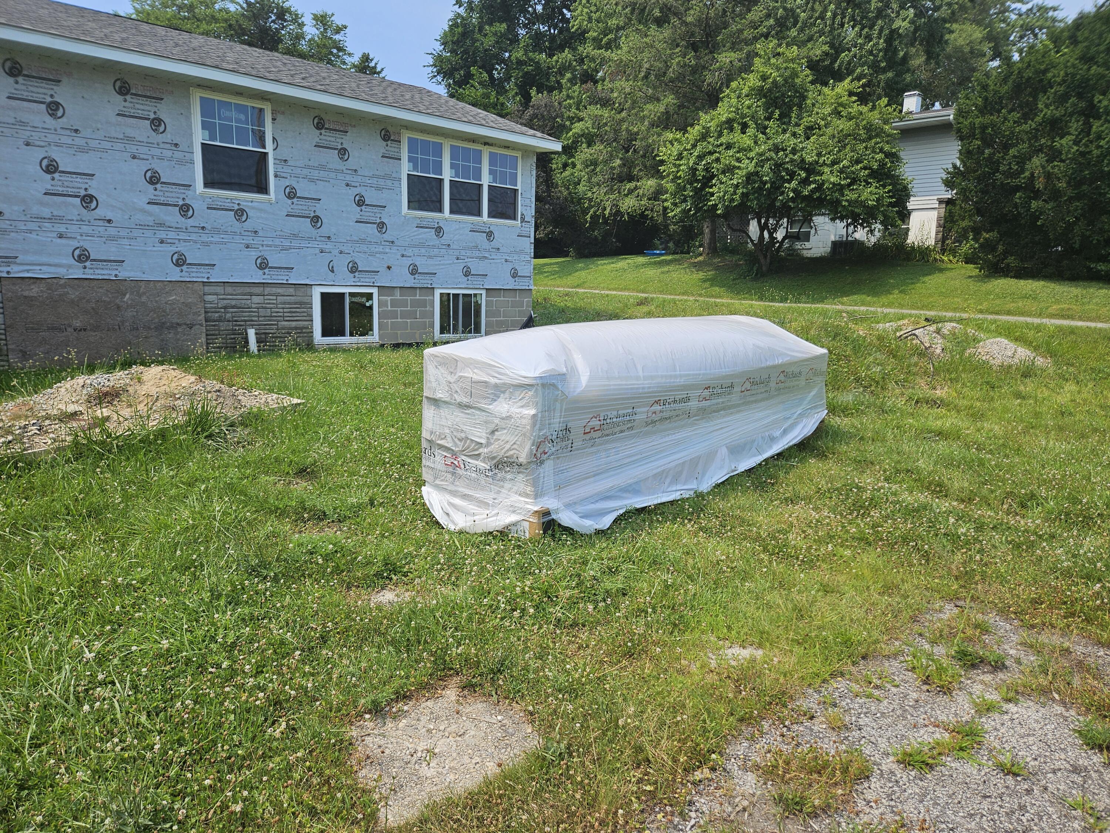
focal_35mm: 23
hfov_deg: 73.9
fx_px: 738
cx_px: 555
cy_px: 416
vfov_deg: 58.9
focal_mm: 5.4
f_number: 1.8
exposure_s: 1/2000
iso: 25
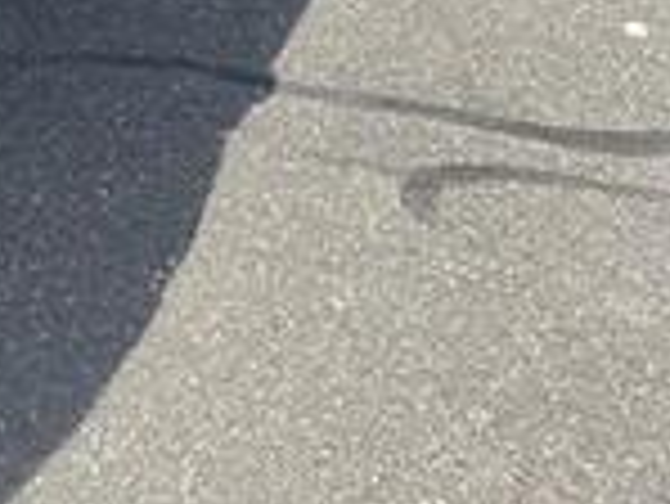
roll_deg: -1.0
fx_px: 1705
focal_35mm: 88
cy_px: -324
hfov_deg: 18.5
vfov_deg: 15.1
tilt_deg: -7.4
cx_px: -450
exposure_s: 1/1984
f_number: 1.6
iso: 32
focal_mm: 4.2
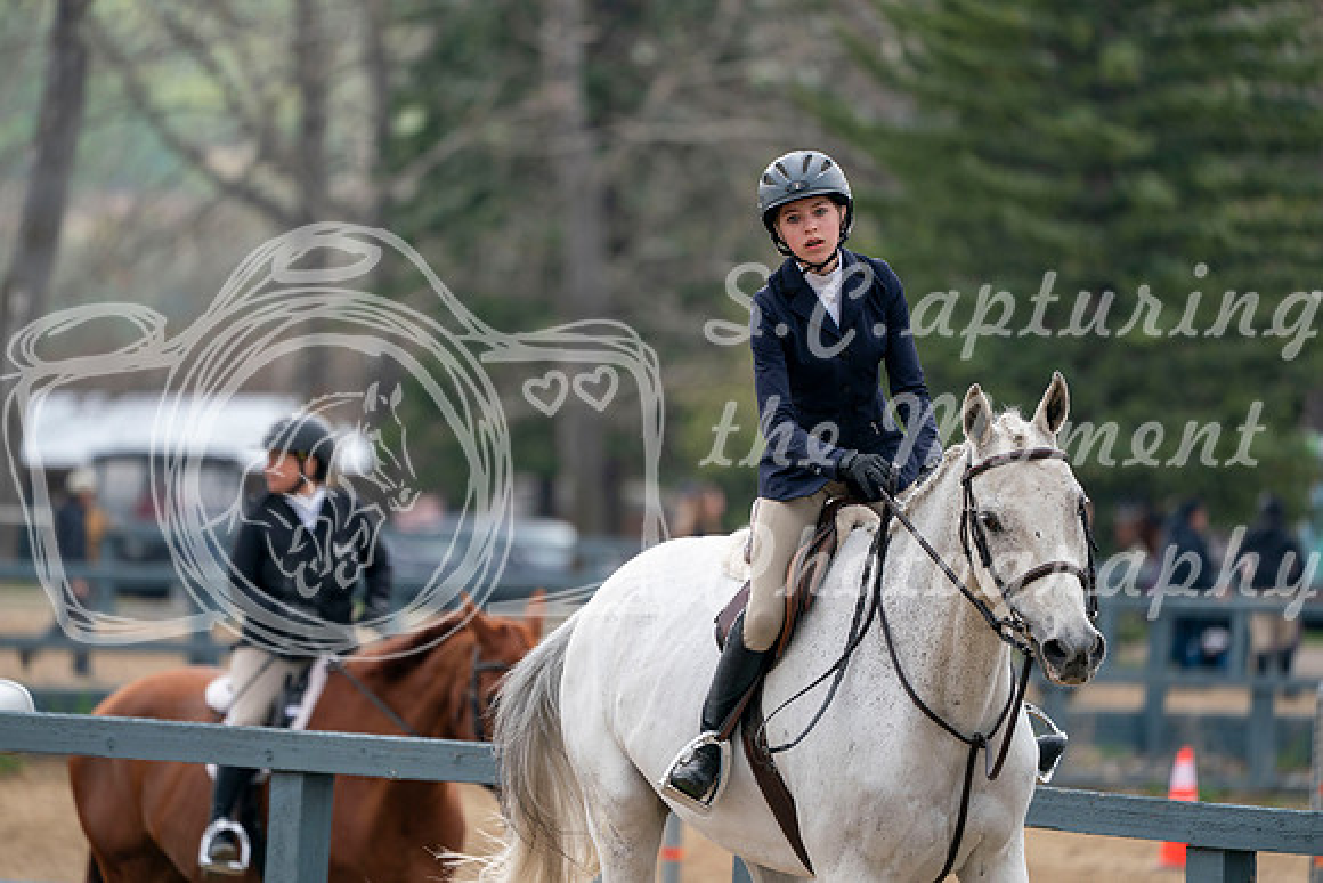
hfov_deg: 5.2
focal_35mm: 400
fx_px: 14703
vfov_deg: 3.4
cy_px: 442
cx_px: 662
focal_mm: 400
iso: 250
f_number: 5.6
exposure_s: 1/500
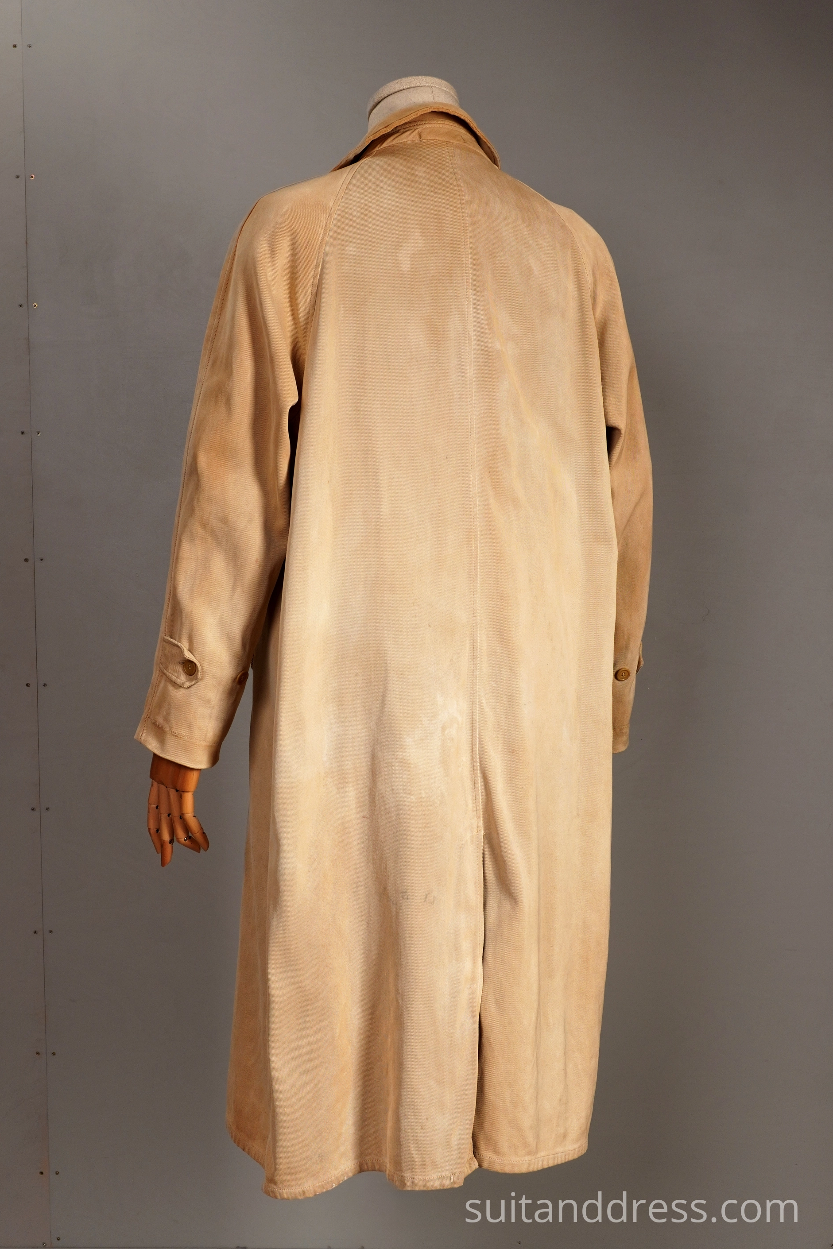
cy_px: 630
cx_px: 410
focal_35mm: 49
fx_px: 1700
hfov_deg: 27.5
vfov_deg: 40.3
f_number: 6.3
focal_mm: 32
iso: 320
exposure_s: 1/50
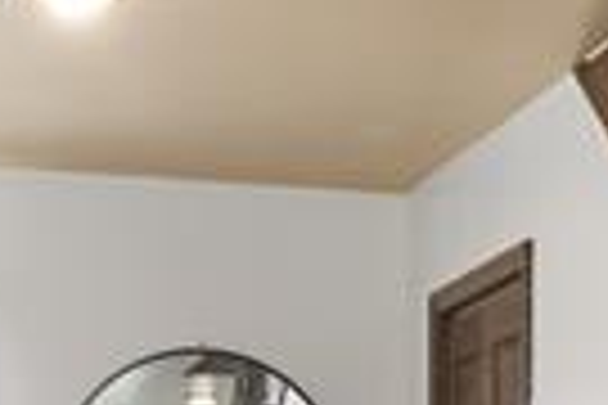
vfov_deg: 5.9
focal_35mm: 227
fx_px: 3833
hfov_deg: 9.0
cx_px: 649
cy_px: 799
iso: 320
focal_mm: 30
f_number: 9
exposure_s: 1/4
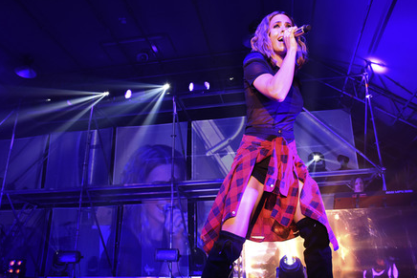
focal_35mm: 31
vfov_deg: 42.4
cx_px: 212
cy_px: 139
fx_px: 359
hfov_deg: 60.3
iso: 1400
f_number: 5
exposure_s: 1/80
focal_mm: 20
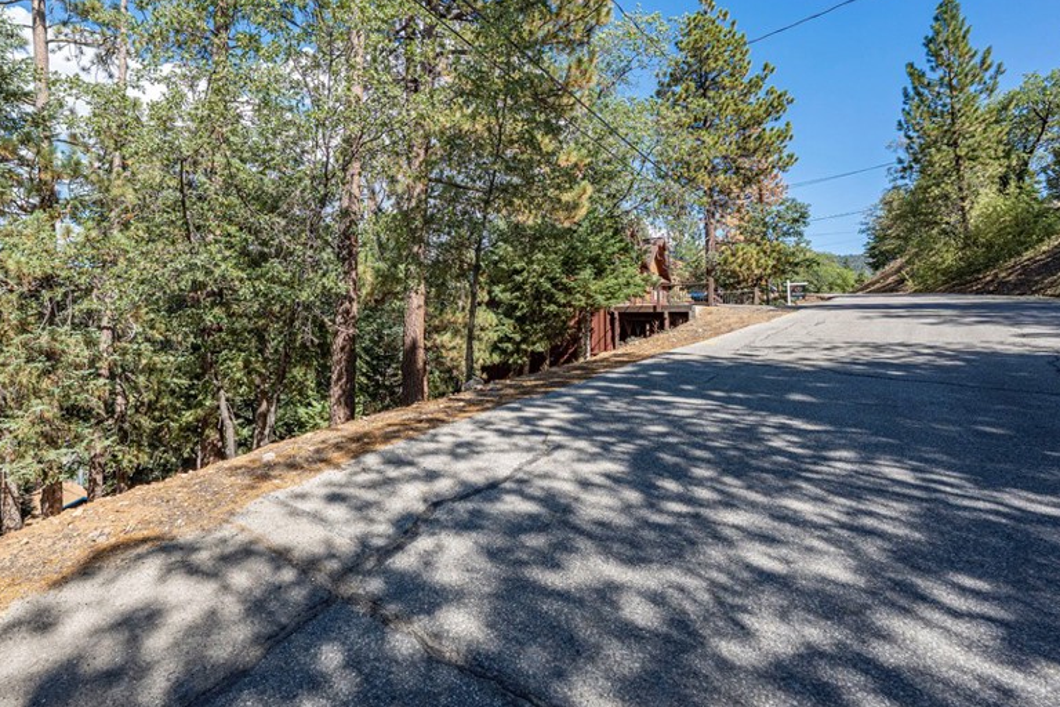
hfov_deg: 95.6
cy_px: 320
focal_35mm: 16
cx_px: 429
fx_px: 471
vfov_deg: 73.6
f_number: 5.6
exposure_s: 1/1250
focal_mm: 12
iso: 500
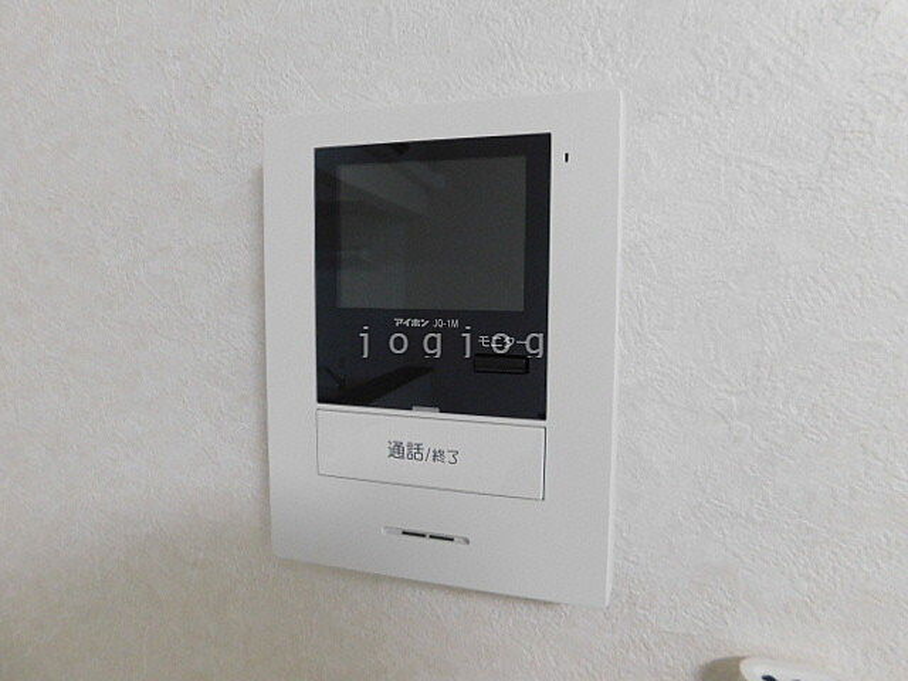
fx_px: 603
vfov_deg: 58.9
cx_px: 454
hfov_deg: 73.9
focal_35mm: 23
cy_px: 340
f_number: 3
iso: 320
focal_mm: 4
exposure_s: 1/30
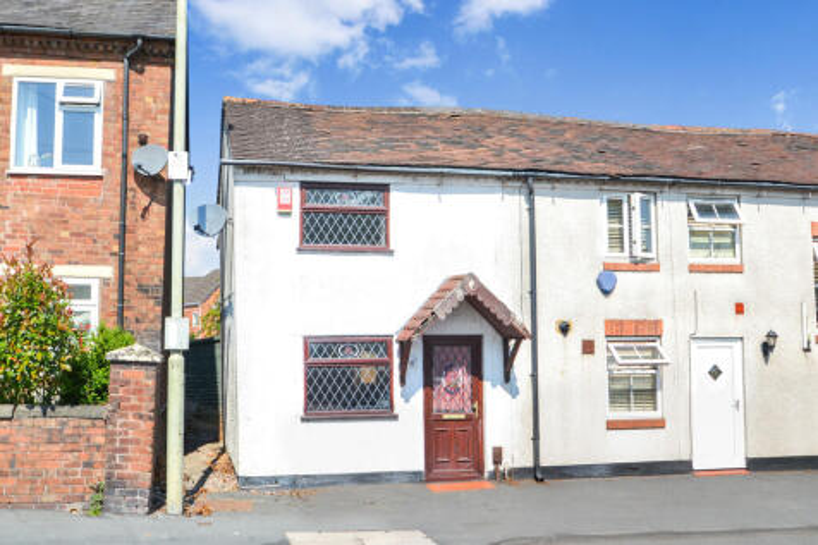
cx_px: 409
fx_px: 818
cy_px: 272
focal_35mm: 36
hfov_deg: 53.1
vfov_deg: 36.8
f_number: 8
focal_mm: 24
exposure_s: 1/250
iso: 100
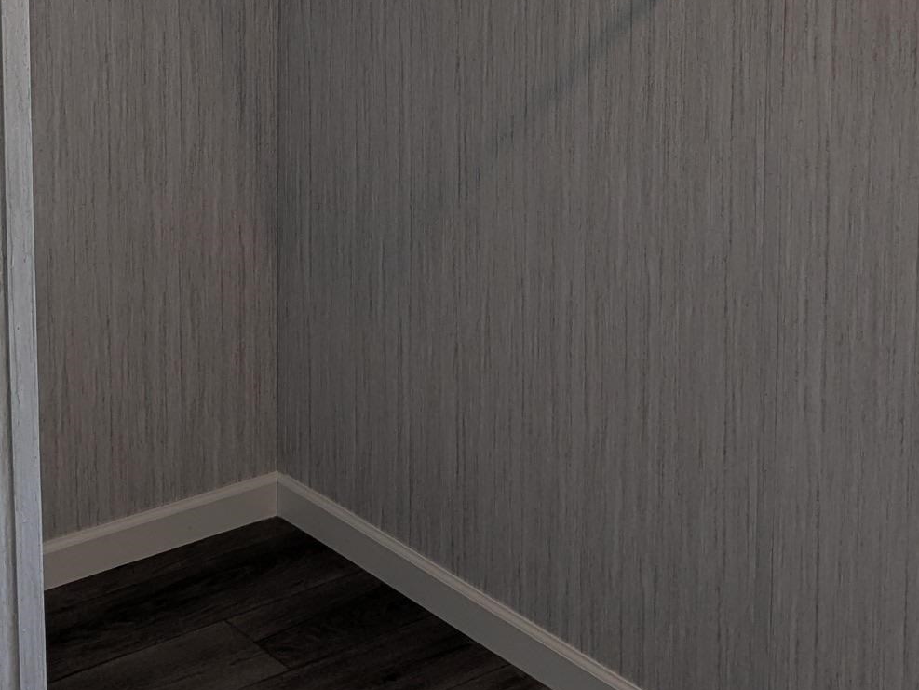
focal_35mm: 70
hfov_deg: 27.8
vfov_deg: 19.7
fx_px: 1859
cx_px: 439
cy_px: -147
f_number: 1.73
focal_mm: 4.38
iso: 35
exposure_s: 1/120
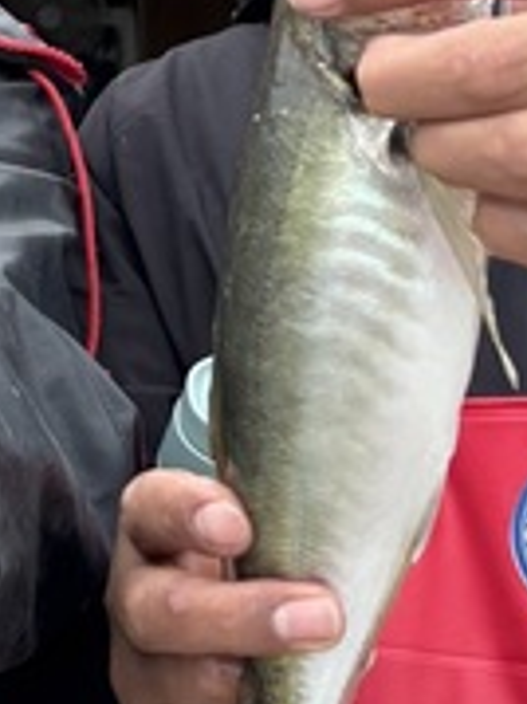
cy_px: 169
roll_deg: -0.8
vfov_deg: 15.8
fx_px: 2520
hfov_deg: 11.8
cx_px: -47
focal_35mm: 124
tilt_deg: +3.2
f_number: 1.6
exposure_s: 1/1037
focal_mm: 5.96
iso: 50
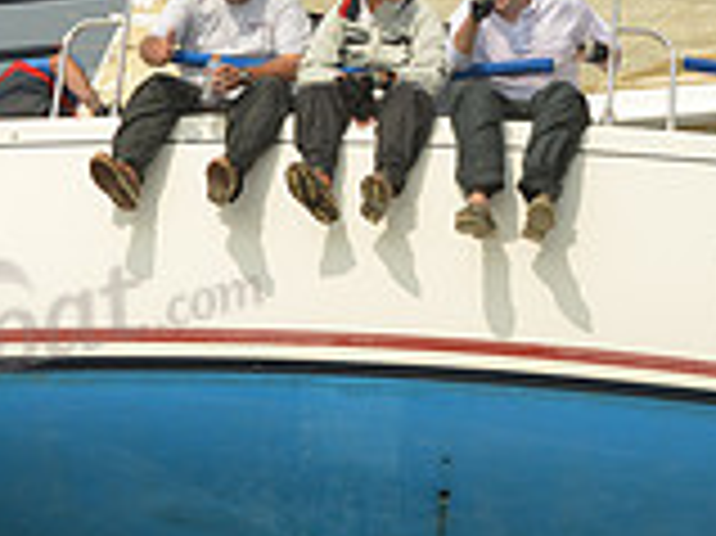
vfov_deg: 6.0
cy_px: 56
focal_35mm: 246
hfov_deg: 8.0
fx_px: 5084
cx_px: 500
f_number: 9
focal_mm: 70
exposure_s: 1/1250
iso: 320
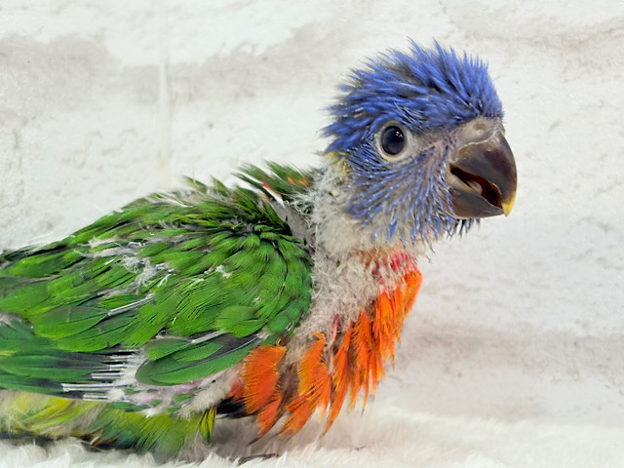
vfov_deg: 28.0
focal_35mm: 52
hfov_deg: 36.8
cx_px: 312
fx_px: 937
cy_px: 234
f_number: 1.6
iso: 125
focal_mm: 5.96
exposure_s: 1/100
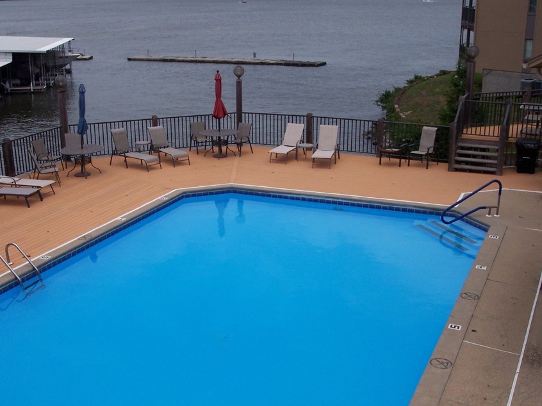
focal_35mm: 46
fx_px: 720
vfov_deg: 31.5
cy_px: 226
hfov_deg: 41.1
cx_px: 231
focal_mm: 8
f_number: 4.8
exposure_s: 1/1000
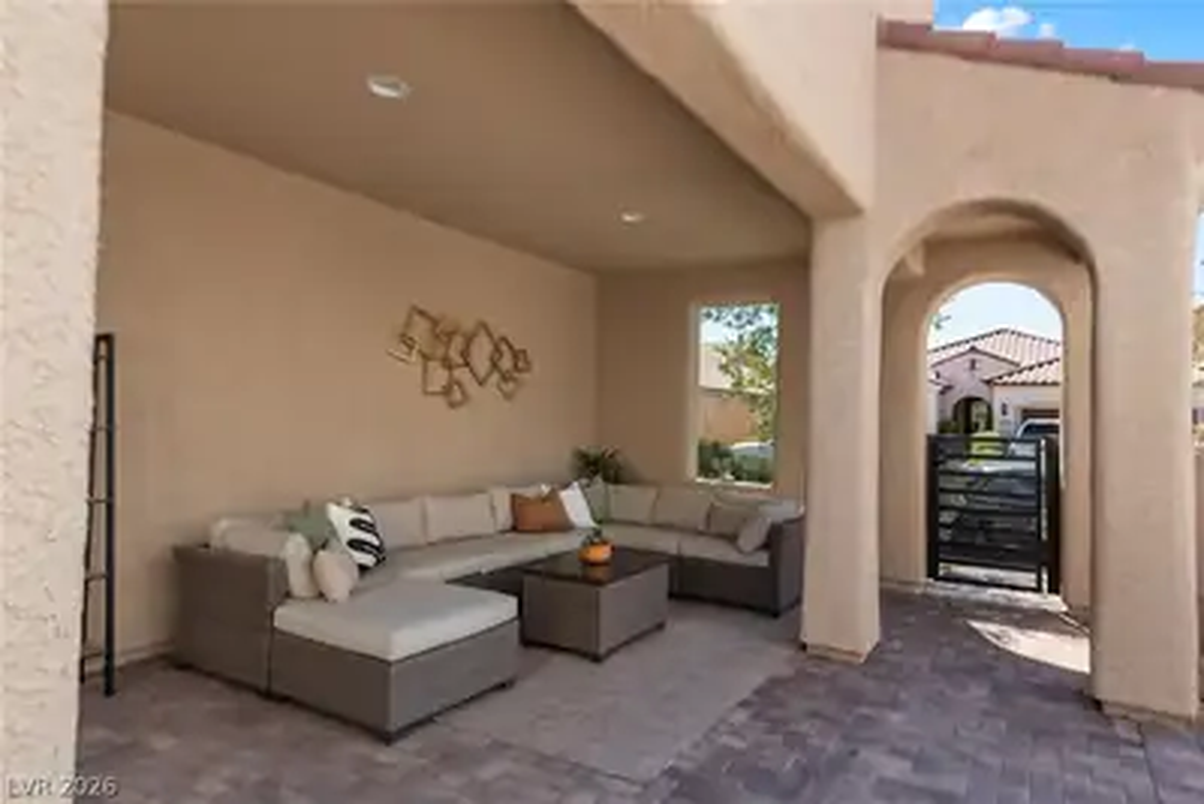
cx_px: 602
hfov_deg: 84.0
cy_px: 402
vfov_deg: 62.0
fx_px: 669
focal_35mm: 20
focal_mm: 20
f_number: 8
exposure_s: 1/25
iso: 100
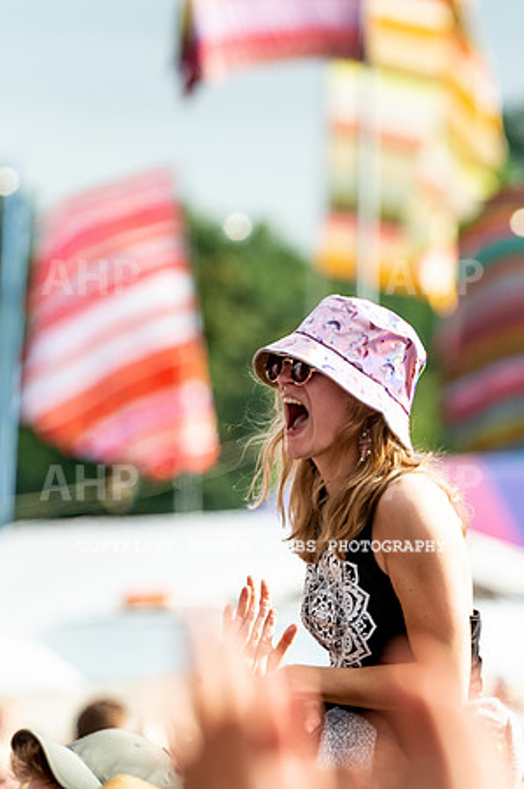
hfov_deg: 2.5
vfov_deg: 3.7
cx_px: 303
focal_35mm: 560
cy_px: 632
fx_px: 12247
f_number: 4
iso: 100
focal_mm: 200
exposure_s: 1/500
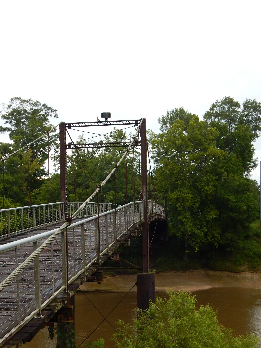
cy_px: 212
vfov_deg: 44.5
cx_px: 112
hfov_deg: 34.3
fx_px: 422
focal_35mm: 42
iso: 125
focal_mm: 6.1
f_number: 3.3
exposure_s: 1/80
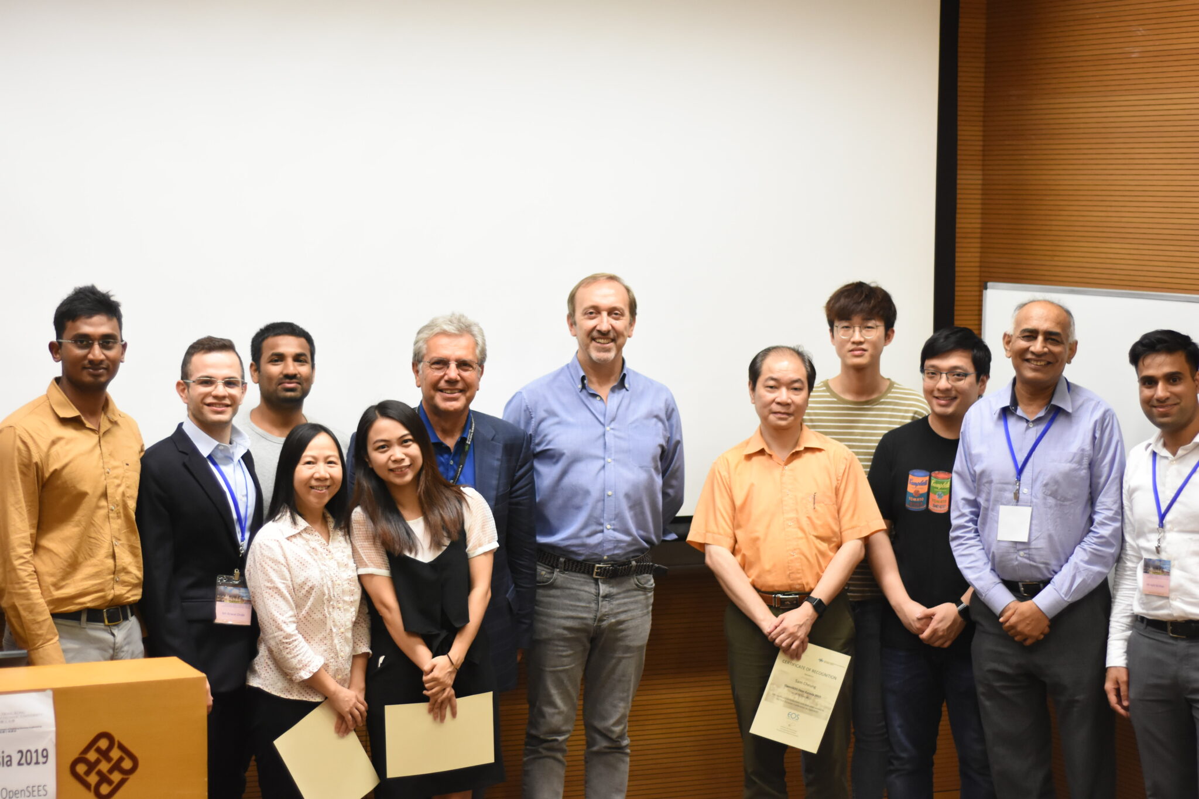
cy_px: 400
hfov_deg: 27.0
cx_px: 600
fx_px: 2498
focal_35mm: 75
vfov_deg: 18.2
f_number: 2
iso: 1600
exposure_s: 1/200
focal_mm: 50
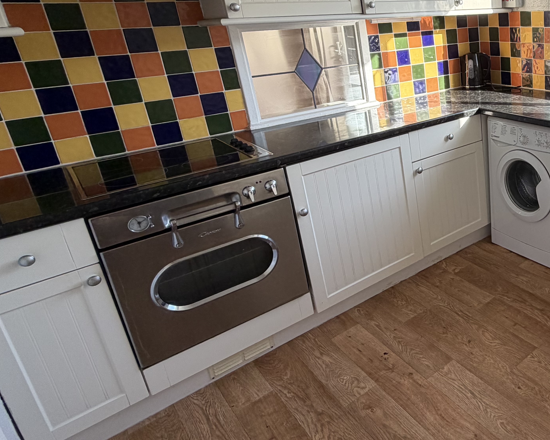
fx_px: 456
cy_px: 155
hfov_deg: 52.3
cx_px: 523
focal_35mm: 28
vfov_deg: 50.8
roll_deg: +1.8
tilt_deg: -17.6
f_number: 2.2
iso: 50
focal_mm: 2.22
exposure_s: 1/174
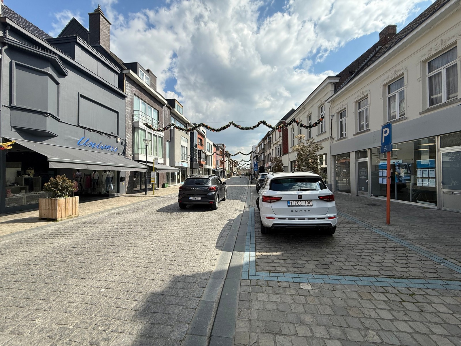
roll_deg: -0.9
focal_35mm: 14
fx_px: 186
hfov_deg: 102.1
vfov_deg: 85.7
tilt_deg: +2.4
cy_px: 173
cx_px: 230
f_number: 2.2
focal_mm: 2.22
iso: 50
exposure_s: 1/1901
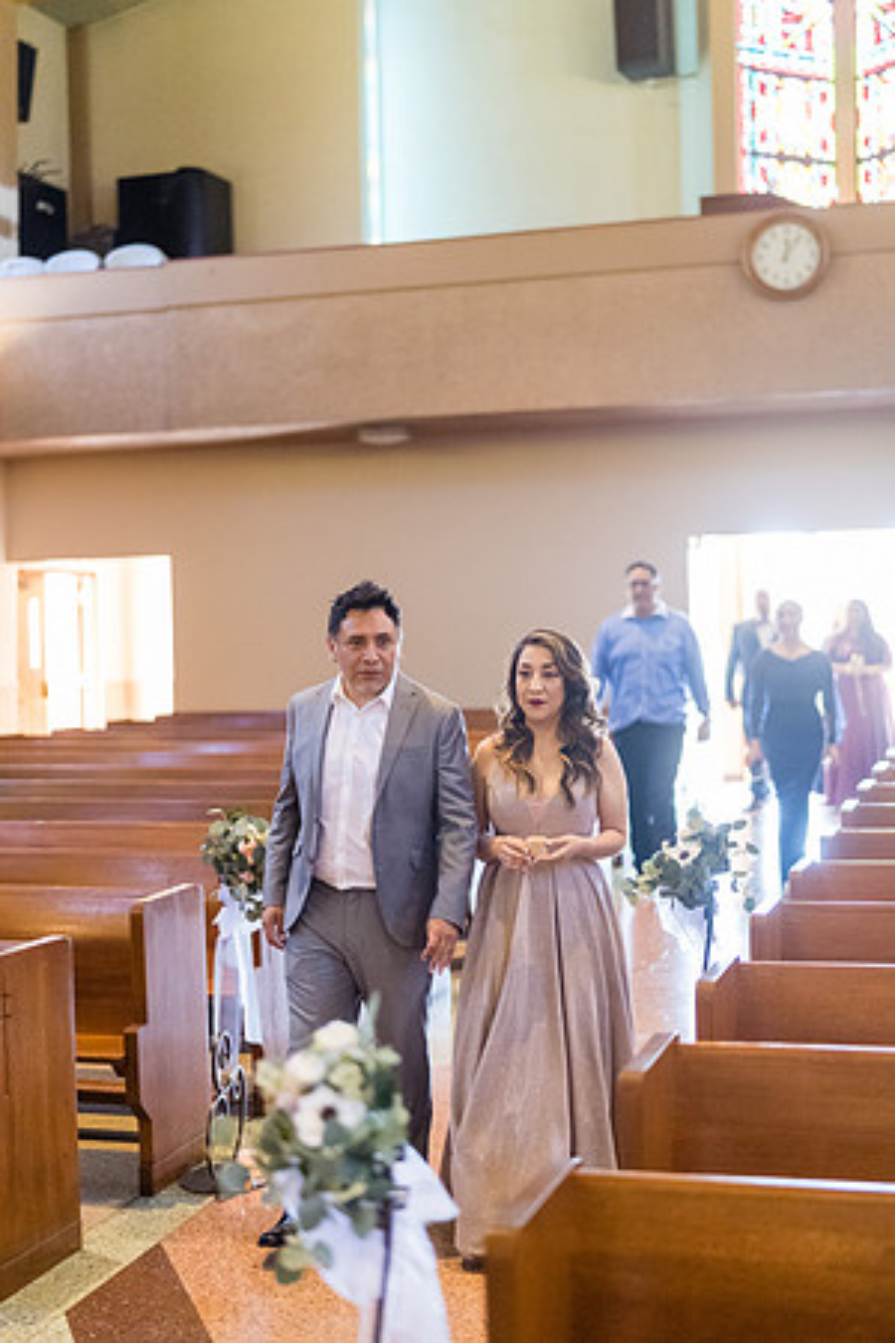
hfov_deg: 27.0
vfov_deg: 39.6
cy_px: 672
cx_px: 448
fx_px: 1864
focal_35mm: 50
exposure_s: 1/400
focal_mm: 50
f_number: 1.4
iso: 4000
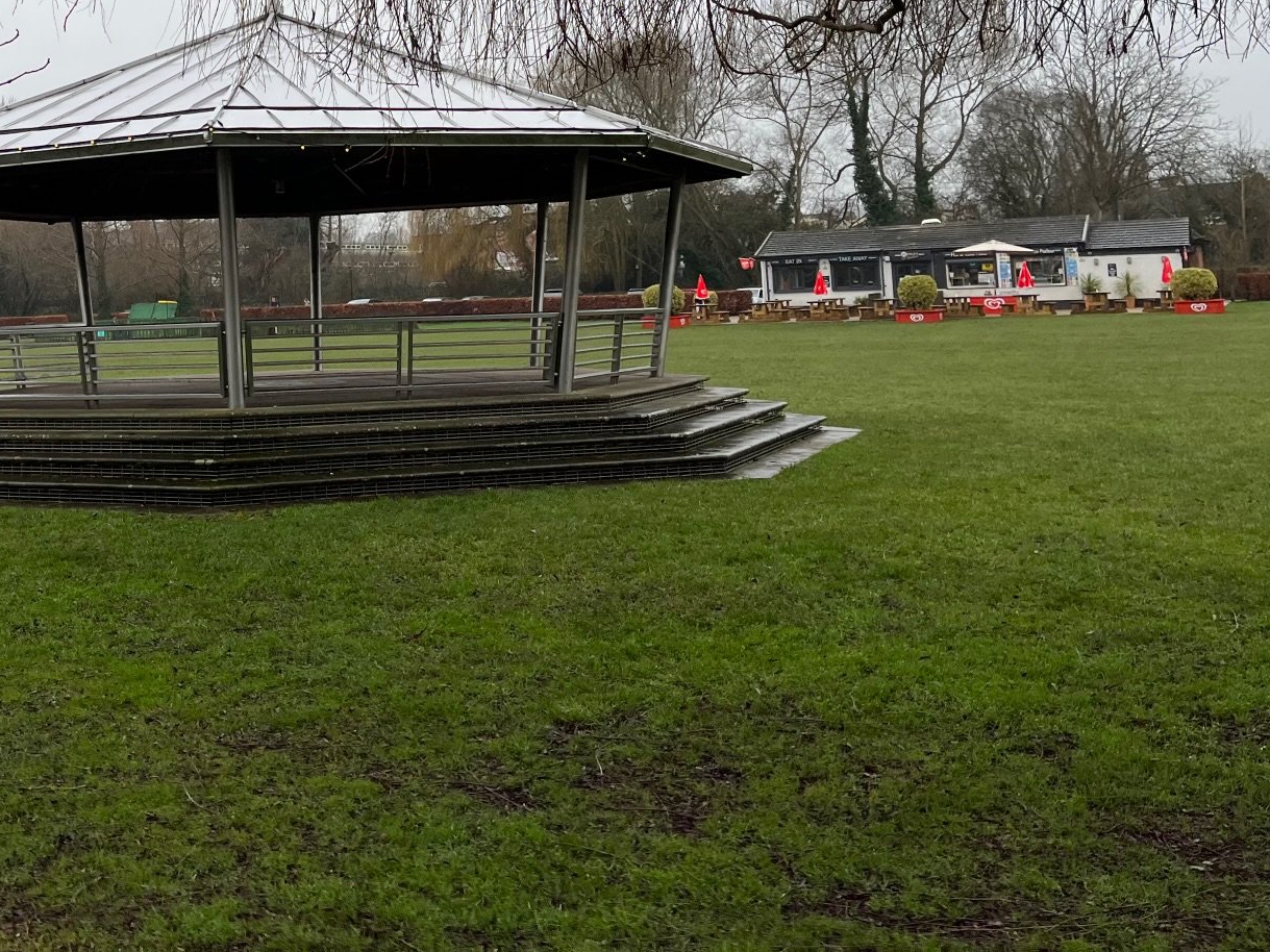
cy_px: 167
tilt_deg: +4.2
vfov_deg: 32.5
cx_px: 294
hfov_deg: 42.3
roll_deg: +3.8
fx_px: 1577
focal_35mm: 43
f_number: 1.6
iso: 50
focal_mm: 5.1
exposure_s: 1/967
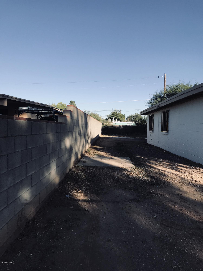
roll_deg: -1.8
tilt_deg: +0.3
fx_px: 219
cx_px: 102
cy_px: 136
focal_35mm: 28
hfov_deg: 49.7
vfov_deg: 63.4
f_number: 1.8
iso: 20
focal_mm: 3.99
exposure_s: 1/1570
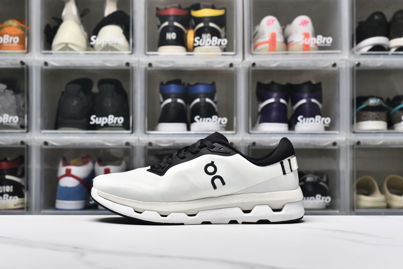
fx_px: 560
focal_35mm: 50
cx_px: 202
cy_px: 134
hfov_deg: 39.6
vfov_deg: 27.0
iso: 500
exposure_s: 1/180
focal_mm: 50
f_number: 9.5
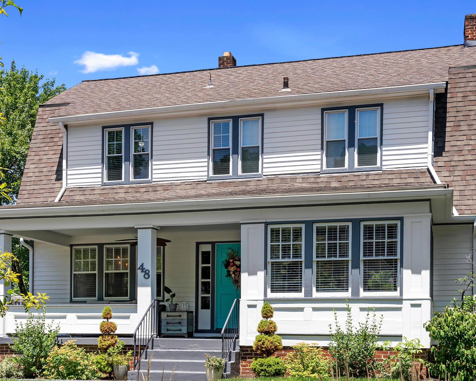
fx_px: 676
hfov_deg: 38.8
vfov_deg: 31.5
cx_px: 228
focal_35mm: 48
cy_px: 189
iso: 640
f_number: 9
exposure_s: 1/800
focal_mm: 42
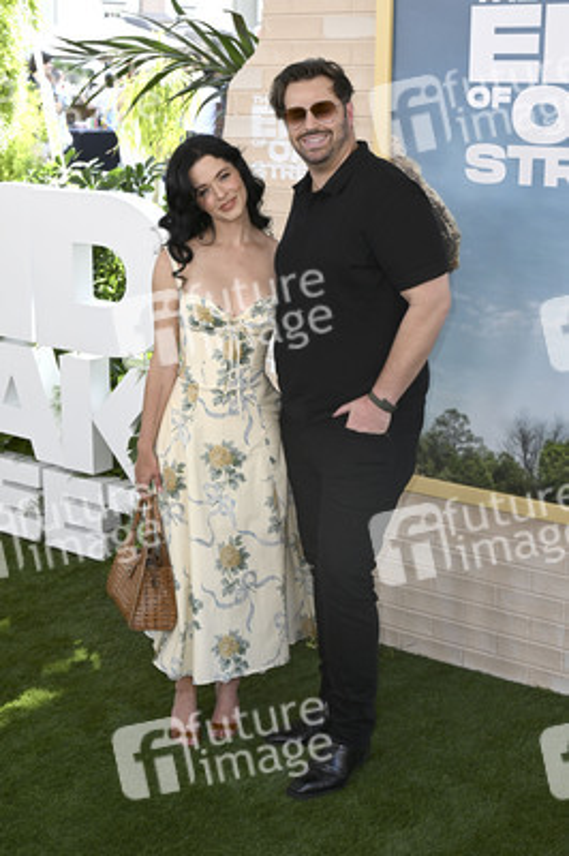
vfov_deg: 35.7
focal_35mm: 56
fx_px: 1330
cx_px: 284
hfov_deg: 24.2
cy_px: 428
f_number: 6.3
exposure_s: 1/250
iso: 640
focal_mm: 56
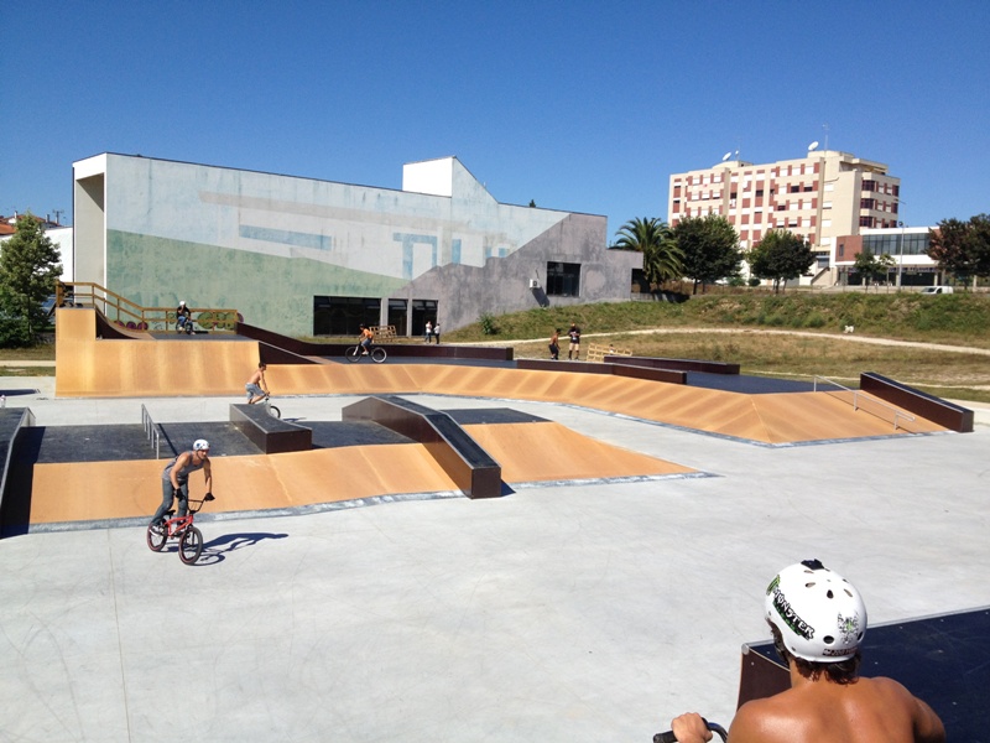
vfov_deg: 40.7
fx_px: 1001
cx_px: 495
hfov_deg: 52.6
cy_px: 372
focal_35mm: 35
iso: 50
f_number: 2.4
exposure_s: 1/2304
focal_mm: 4.28
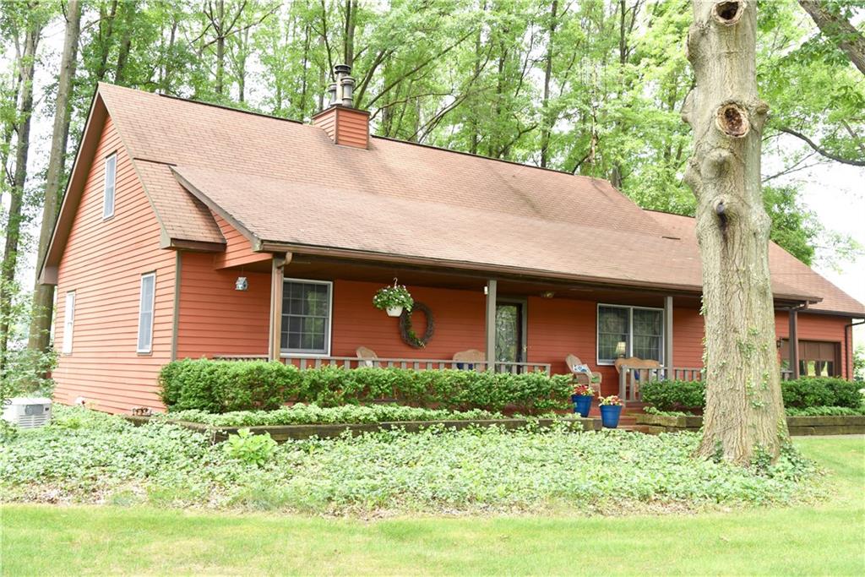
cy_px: 288
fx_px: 913
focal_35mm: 38
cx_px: 432
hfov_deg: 50.7
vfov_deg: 35.1
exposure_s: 1/125
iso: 400
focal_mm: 38
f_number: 5.6
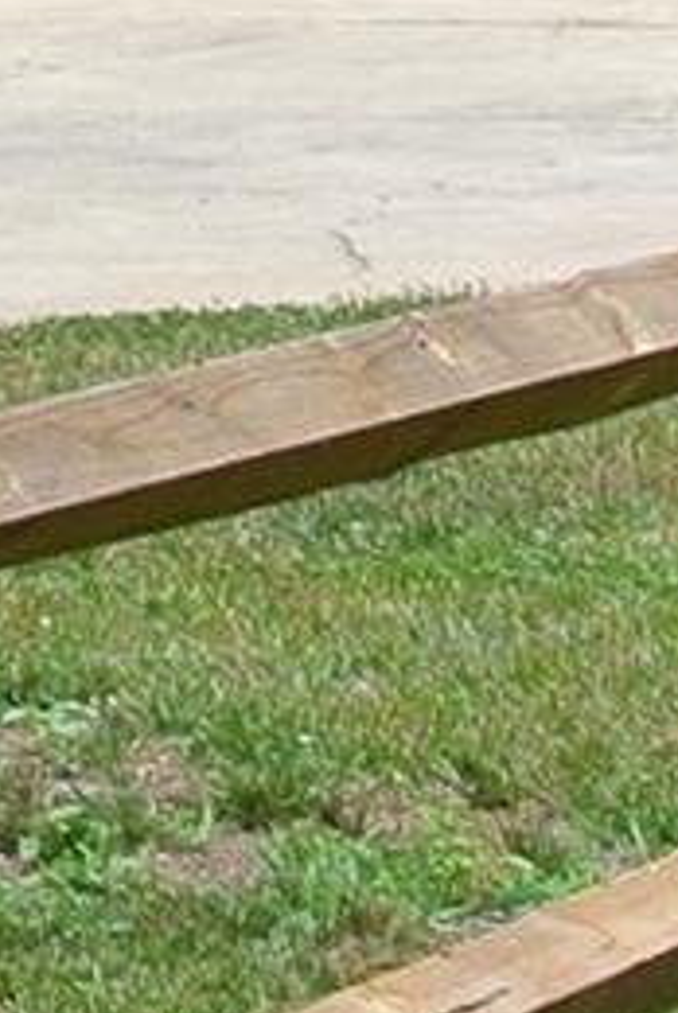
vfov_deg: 6.6
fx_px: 8649
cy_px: -343
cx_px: -1753
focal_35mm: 307
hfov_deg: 4.2
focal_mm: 14.5
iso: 100
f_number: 4.5
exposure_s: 1/500
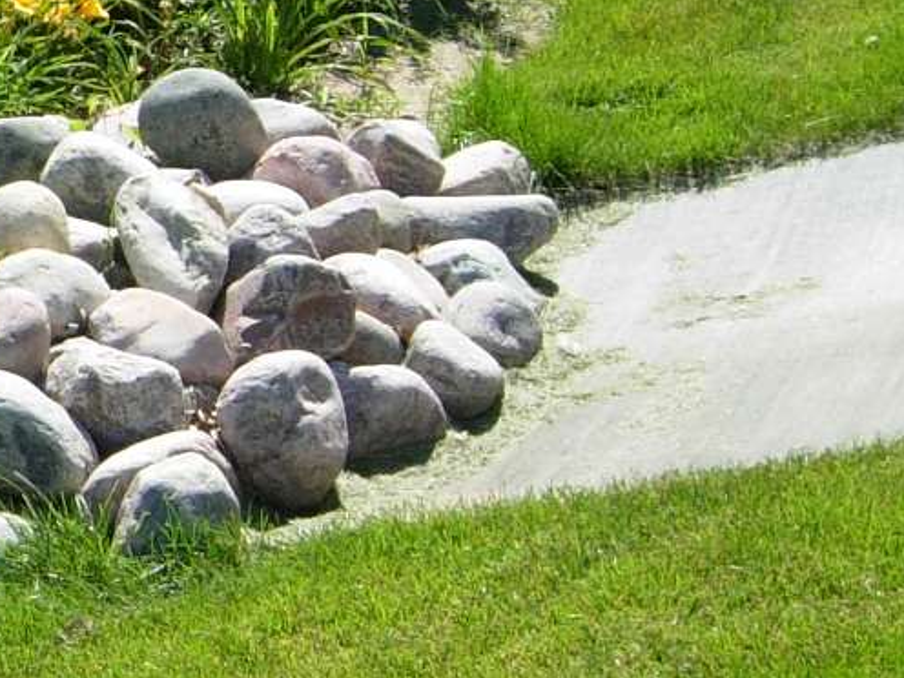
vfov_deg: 10.1
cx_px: -658
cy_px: 113
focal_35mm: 147
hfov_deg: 12.4
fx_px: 3839
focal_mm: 7.5
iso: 50
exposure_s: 1/222
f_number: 4.8
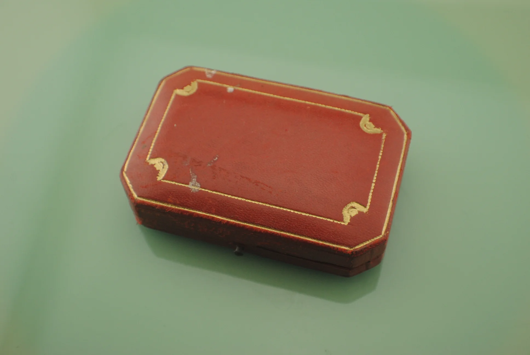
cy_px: 178
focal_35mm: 69
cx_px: 265
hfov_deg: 29.2
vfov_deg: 19.8
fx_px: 1017
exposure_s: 1/200
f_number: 5.6
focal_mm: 46
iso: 400
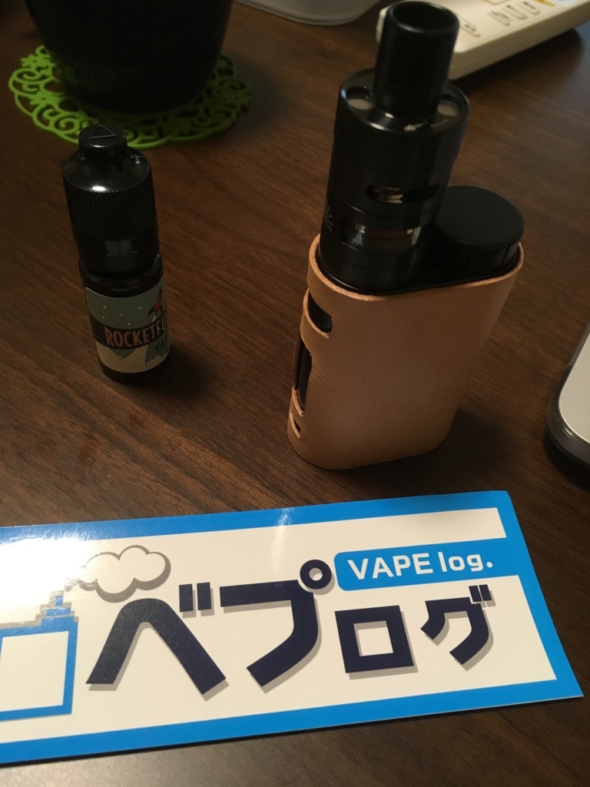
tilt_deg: -51.8
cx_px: 295
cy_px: 394
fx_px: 659
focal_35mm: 29
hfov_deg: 48.2
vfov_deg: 61.7
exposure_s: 1/30
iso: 125
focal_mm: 4.15
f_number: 2.2
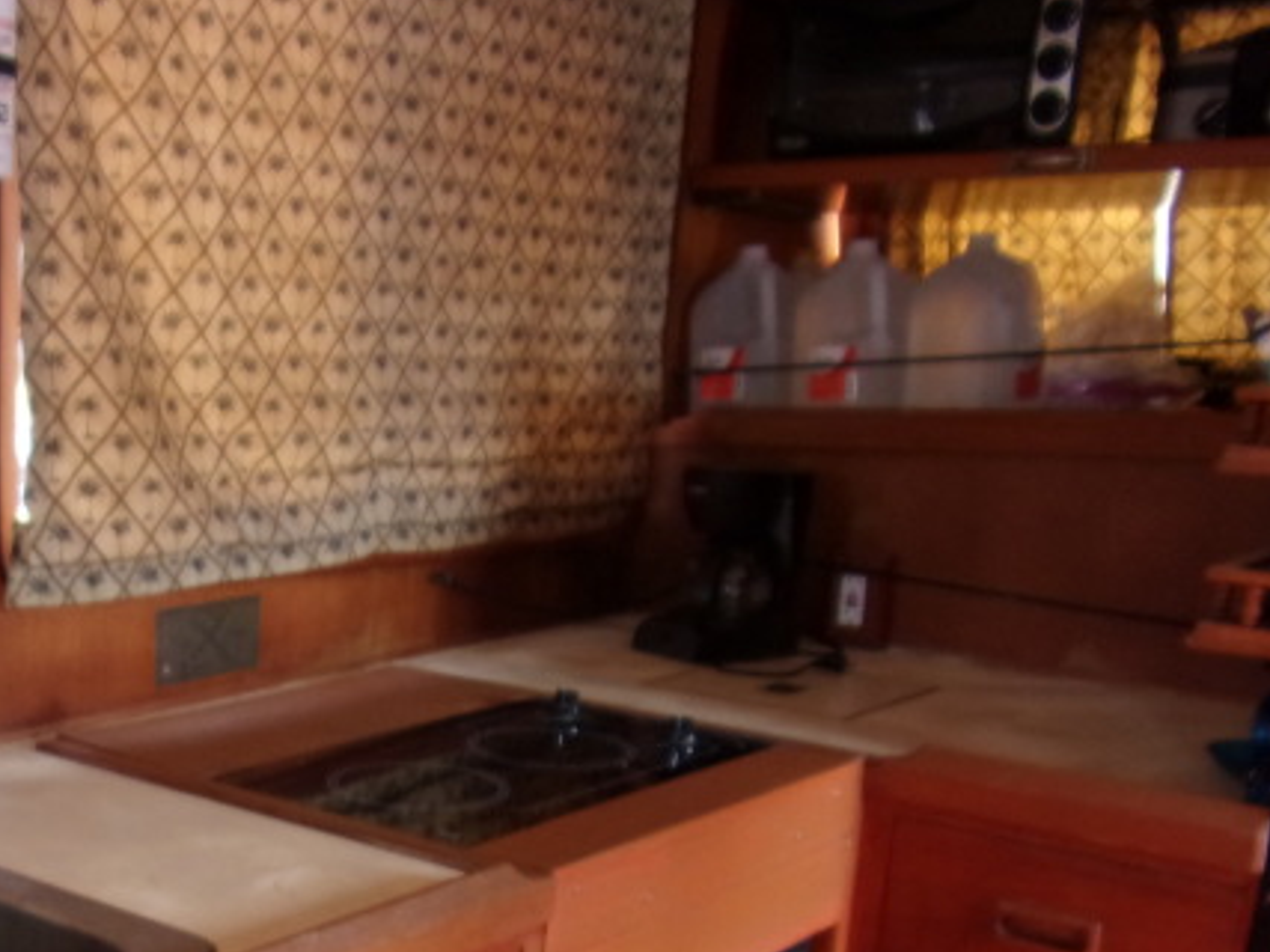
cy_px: 803
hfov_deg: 39.6
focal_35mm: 45
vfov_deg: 31.1
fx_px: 1651
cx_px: 178
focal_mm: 4.3
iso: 106
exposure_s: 1/34
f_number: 3.3
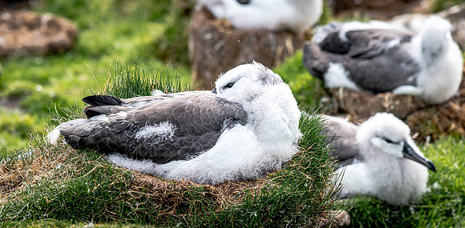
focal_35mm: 336
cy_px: 126
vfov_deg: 3.3
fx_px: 4022
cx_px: 241
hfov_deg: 6.6
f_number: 8
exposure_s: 1/640
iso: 500
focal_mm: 300
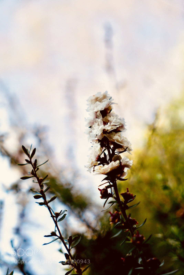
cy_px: 138
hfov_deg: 19.5
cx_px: 92
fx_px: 536
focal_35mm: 70
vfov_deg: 28.8
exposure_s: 1/500
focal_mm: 70
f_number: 4
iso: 200
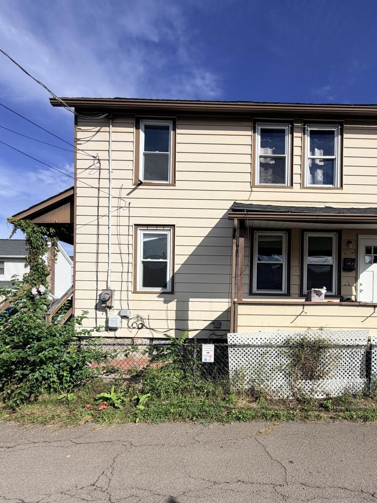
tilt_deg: -1.8
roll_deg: -1.3
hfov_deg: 67.0
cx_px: 249
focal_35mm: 19
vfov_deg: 83.1
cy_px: 313
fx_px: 276
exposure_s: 1/1235
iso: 20
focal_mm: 2.22
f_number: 2.2
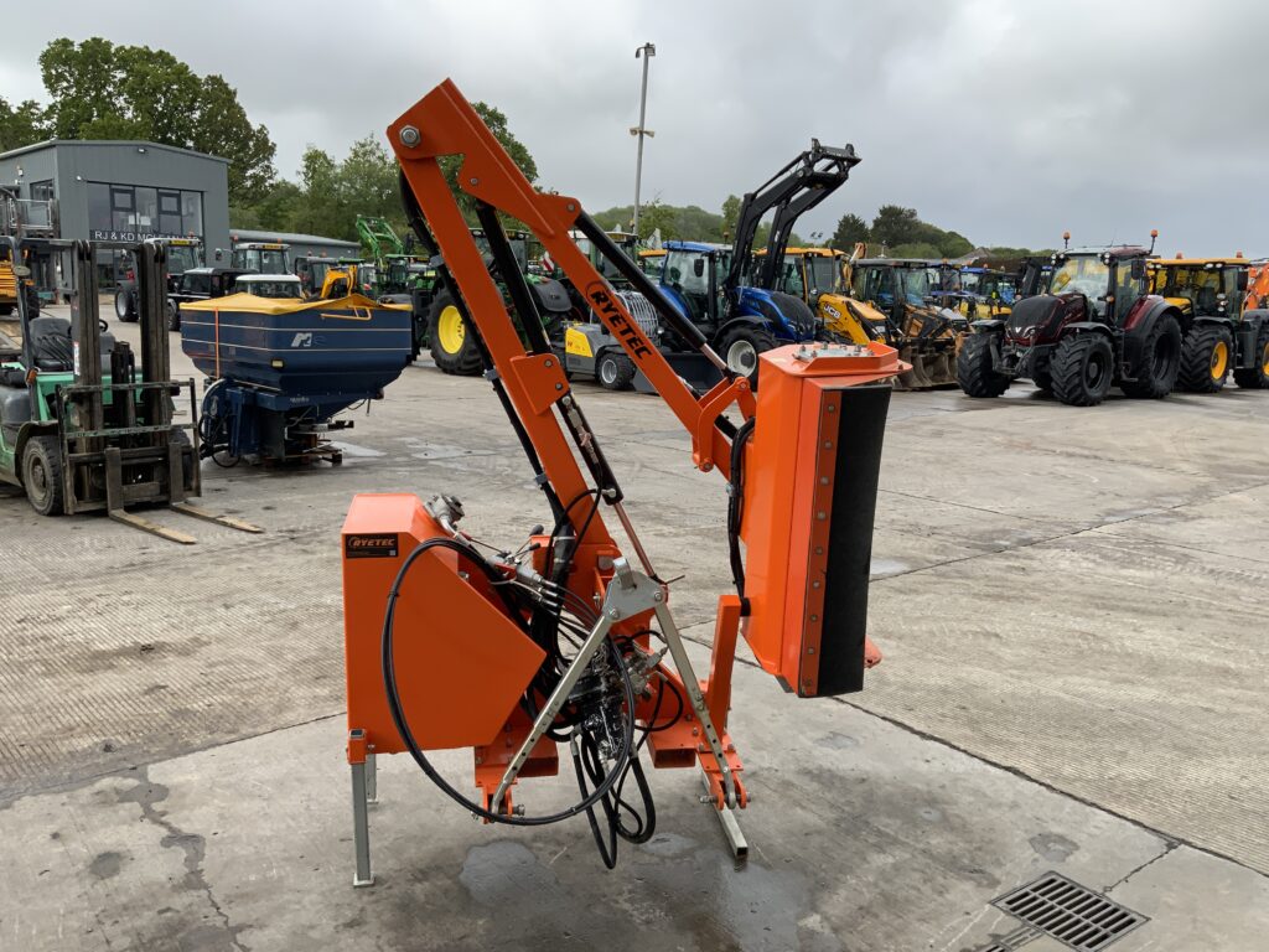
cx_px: 634
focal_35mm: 29
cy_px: 476
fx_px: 1063
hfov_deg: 61.7
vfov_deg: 48.2
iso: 16
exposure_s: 1/898
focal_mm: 3
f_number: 1.8
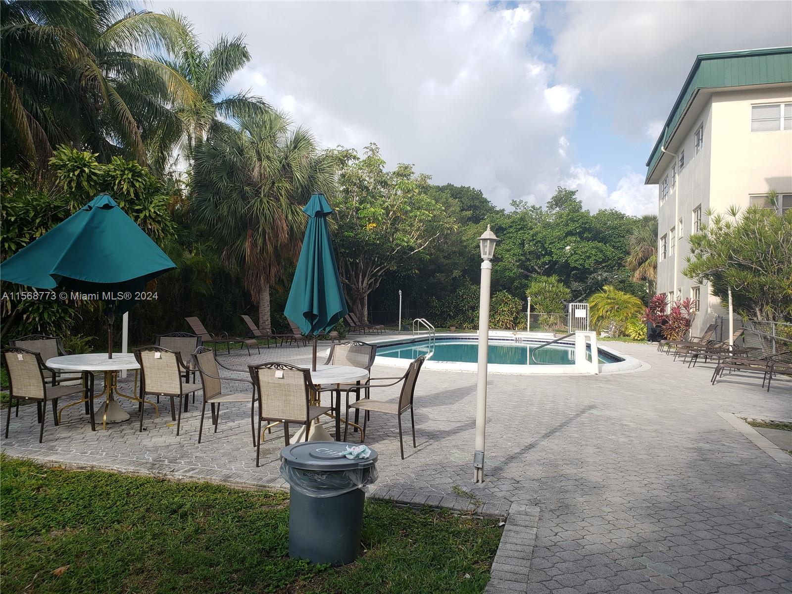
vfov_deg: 53.1
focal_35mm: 26
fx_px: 595
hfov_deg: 67.3
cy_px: 297
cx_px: 396
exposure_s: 1/838
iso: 50
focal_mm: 4.3
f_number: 2.4
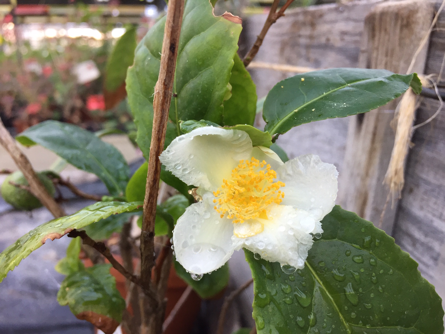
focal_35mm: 29
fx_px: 373
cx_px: 222
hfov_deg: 61.7
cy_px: 167
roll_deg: +0.6
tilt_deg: -17.0
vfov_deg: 48.2
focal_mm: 4.15
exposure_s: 1/33
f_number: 2.2
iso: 100
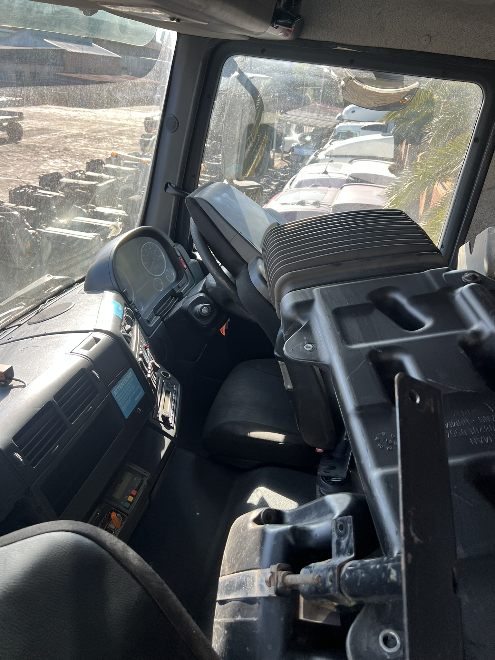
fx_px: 496
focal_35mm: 26
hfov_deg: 53.1
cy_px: 330
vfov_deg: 67.3
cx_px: 248
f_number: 1.5
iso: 50
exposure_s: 1/328
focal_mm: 5.7
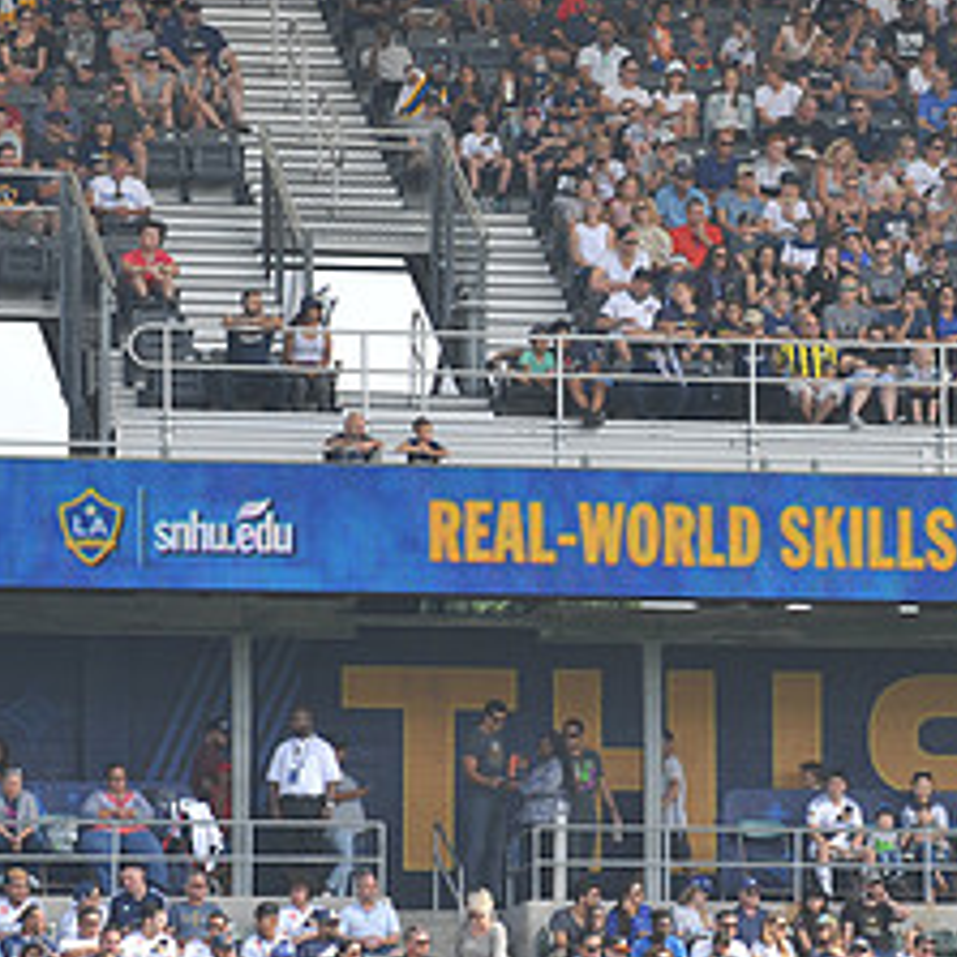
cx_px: 961
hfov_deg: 4.4
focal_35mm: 397
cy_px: 562
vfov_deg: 4.4
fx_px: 12417
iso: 200
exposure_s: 1/250
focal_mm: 180
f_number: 8
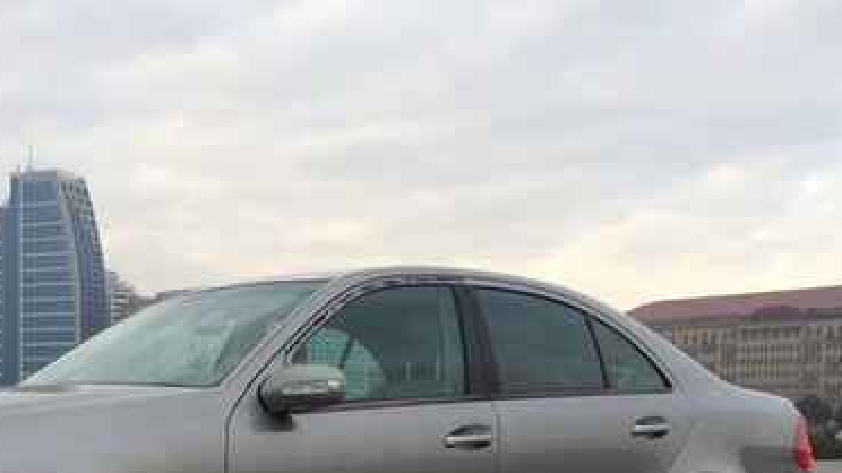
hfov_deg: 36.2
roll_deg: -1.1
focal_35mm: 56
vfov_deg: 20.4
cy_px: 524
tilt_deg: -4.7
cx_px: 188
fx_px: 1250
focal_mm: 4.15
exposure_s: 1/241
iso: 32
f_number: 2.2
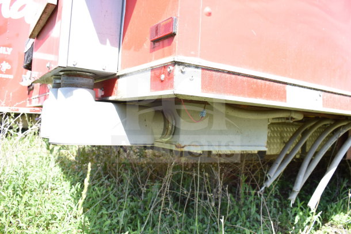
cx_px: 176
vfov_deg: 43.6
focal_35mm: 30
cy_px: 117
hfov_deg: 61.9
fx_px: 293
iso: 200
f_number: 5.6
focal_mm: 20
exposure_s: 1/125
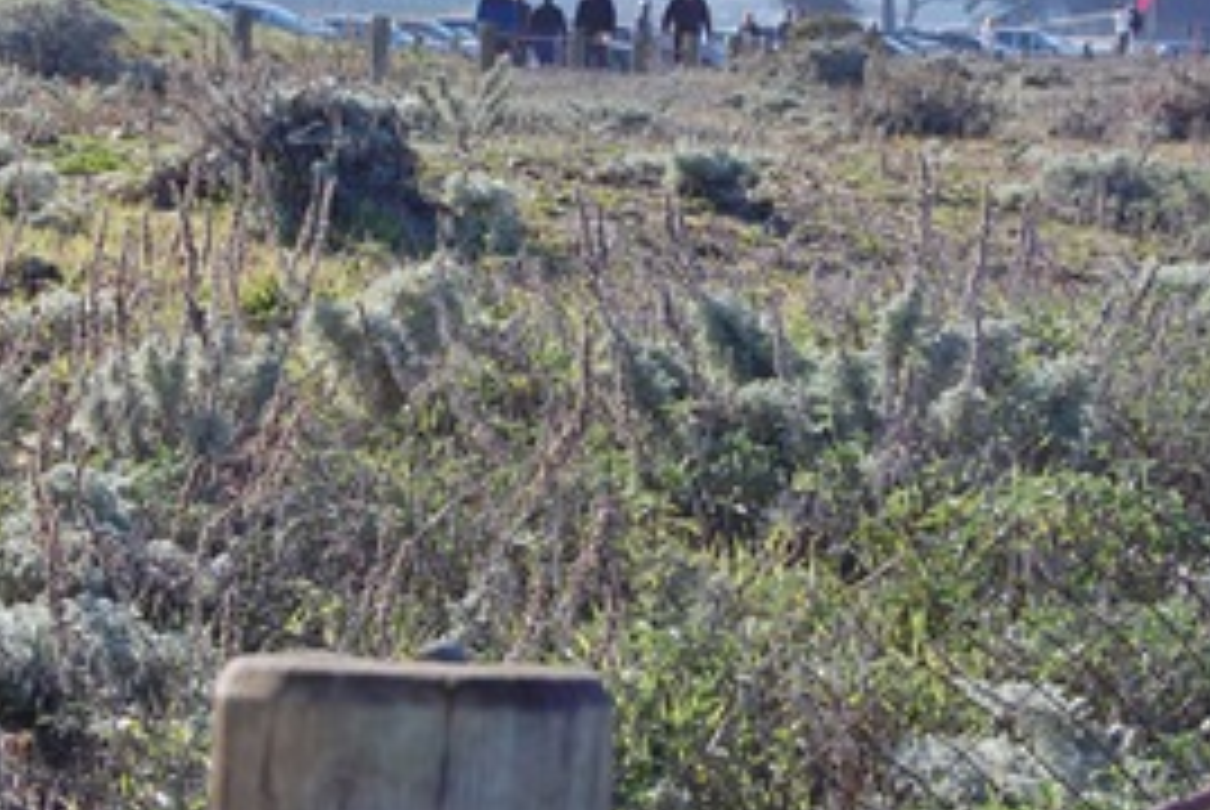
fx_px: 3735
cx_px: 596
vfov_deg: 12.4
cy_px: 270
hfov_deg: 18.4
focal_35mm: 111
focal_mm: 42
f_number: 8
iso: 200
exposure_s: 1/250
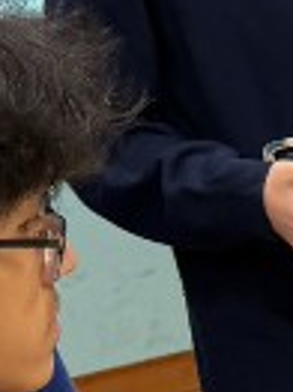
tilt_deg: -23.7
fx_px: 2125
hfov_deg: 6.5
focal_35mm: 188
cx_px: 1124
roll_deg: +1.7
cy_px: 326
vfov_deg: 10.5
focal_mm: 6.76
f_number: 1.78
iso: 125
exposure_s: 1/50
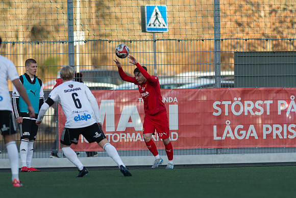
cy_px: 99
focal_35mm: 450
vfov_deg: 3.1
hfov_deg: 4.6
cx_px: 148
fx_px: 3701
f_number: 3.2
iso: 250
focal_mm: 300
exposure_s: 1/1250
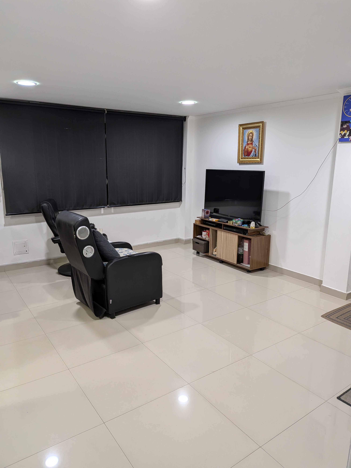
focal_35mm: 24
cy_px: 234
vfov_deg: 71.6
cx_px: 176
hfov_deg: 56.8
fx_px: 324
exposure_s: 1/66.2
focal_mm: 4.53
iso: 35
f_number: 1.7
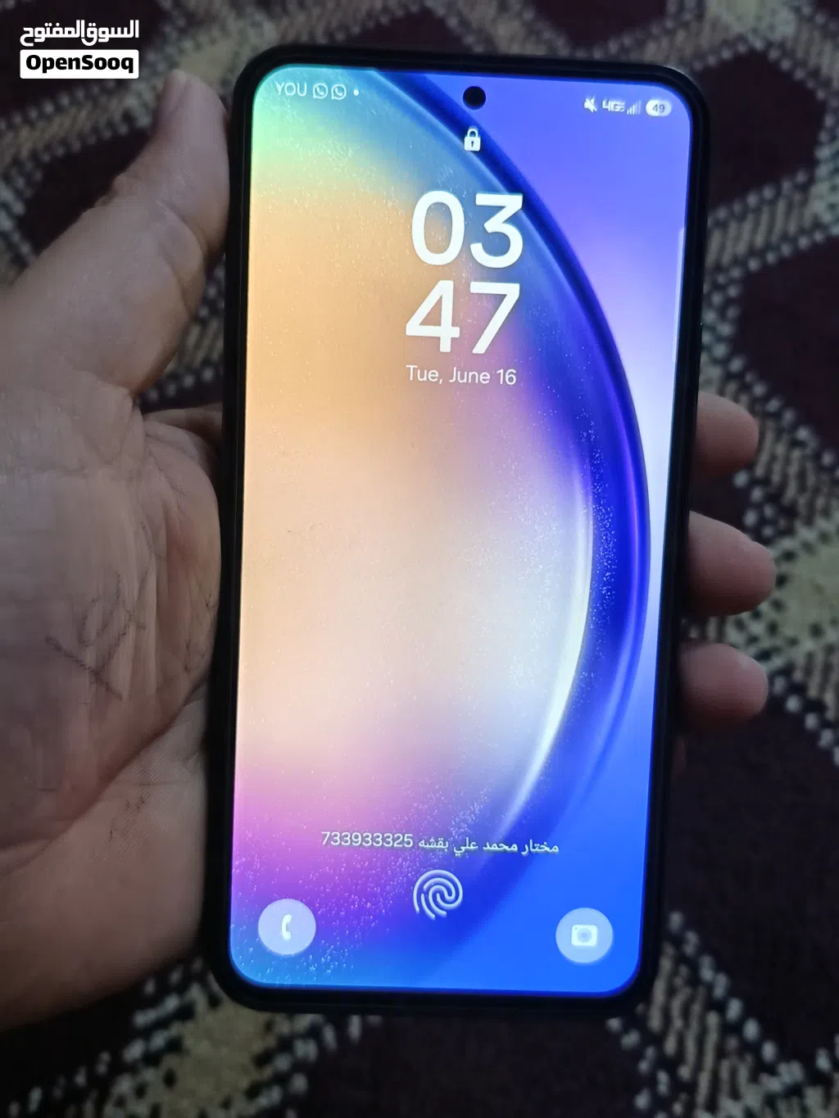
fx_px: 1196
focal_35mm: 37
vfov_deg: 50.1
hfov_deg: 38.7
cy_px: 559
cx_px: 420
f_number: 1.75
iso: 683
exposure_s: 1/33.3
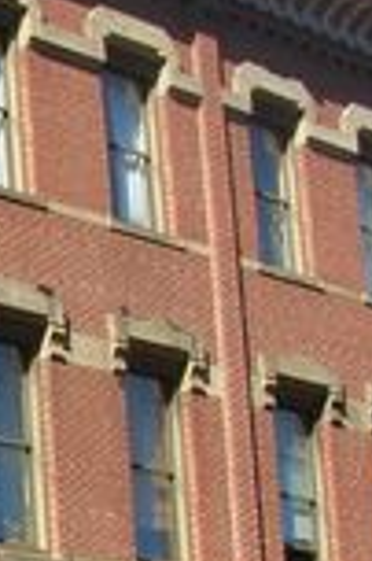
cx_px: -365
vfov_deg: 14.0
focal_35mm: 144
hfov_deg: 9.0
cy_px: 603
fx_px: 2237
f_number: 5.6
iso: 50
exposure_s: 1/178
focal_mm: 5.8
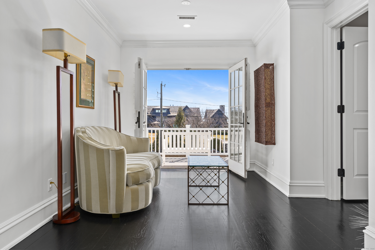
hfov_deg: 73.7
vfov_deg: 53.1
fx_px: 250
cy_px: 125
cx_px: 188
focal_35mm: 24
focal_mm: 24
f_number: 8
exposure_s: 1/15
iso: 100
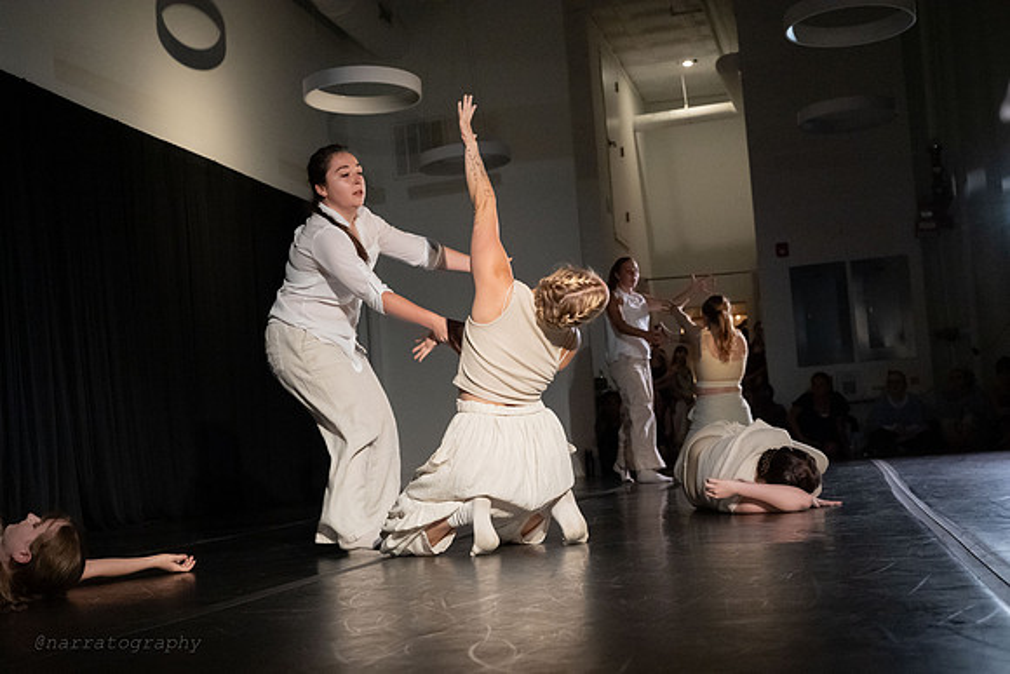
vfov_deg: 28.8
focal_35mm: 47
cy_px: 359
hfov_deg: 42.0
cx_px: 537
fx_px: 1314
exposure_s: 1/500
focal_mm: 44
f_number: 5
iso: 6400
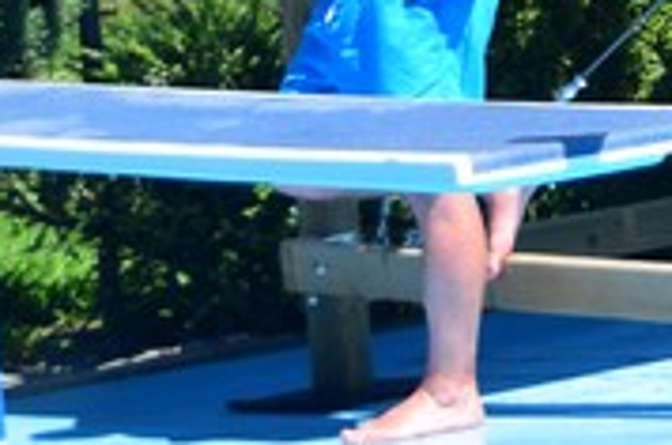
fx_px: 5478
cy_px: -390
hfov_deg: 6.9
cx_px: 1065
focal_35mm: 294
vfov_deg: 4.6
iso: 280
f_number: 4.5
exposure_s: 1/1250
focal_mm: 34
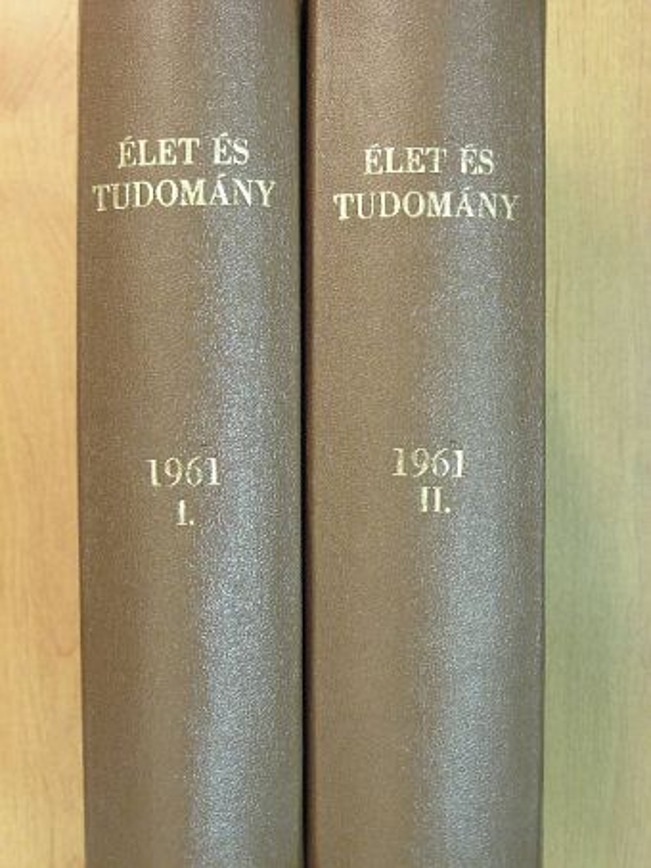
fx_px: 1579
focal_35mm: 63
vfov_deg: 30.7
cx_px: 326
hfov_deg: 23.3
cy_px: 434
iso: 200
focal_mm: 10.5
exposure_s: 1/9.9
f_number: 3.5
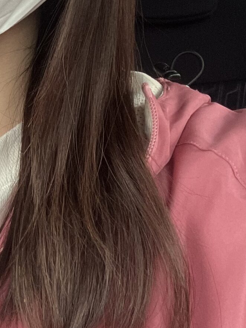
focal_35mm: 93
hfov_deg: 15.3
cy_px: -30
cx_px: -53
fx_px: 880
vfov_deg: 20.1
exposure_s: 1/121
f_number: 2.2
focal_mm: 2.87
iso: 64
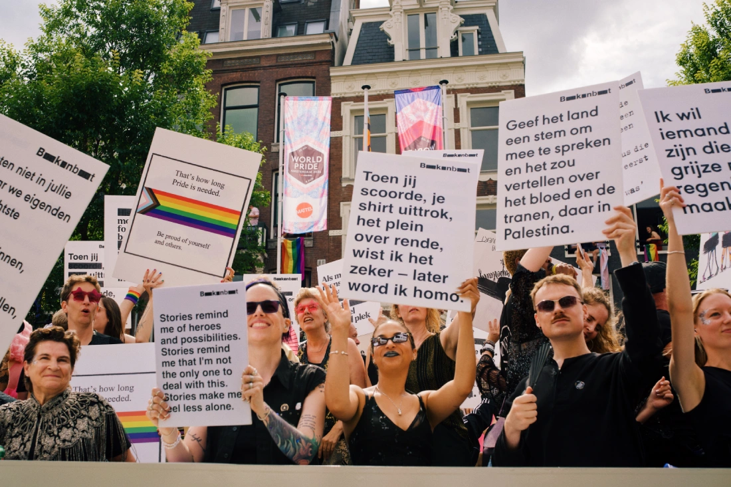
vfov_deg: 32.6
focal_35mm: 41
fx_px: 832
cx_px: 366
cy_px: 244
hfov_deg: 47.4
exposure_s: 1/2200
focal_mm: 27
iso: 160
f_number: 3.6
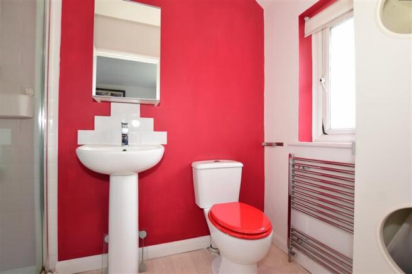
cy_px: 137
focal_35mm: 15
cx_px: 206
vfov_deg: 77.3
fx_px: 172
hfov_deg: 100.4
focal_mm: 10
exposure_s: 1/60
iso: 400
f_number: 5.6
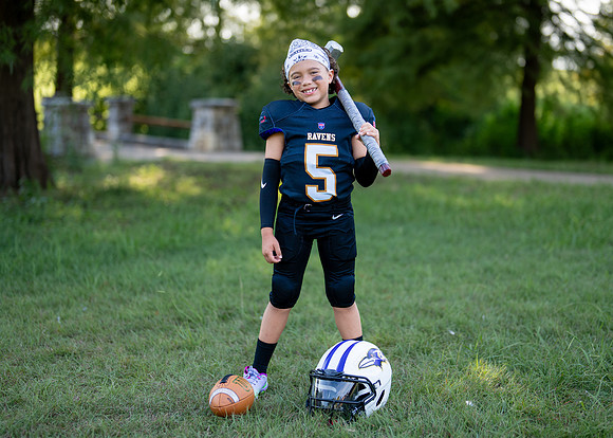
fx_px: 1121
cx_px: 336
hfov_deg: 30.6
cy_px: 194
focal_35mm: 64
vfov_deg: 22.1
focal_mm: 50
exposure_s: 1/1250
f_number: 1.2
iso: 100
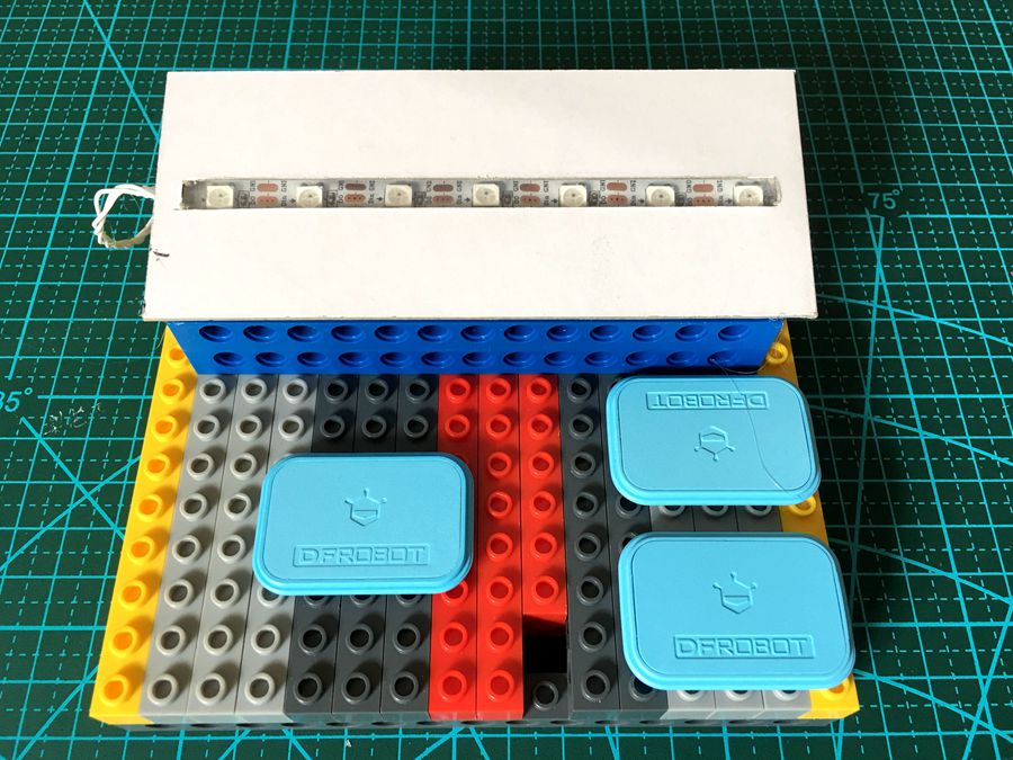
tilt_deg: -61.8
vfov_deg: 48.2
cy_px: 380
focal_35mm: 29
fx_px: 849
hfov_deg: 61.7
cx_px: 506
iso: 40
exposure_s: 1/33
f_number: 2.2
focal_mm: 4.15
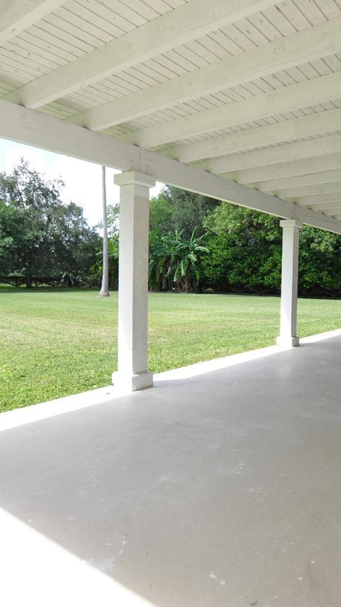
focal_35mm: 24
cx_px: 244
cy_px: 302
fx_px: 386
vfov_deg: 76.3
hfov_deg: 46.4
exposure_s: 1/250
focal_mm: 10
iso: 400
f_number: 8
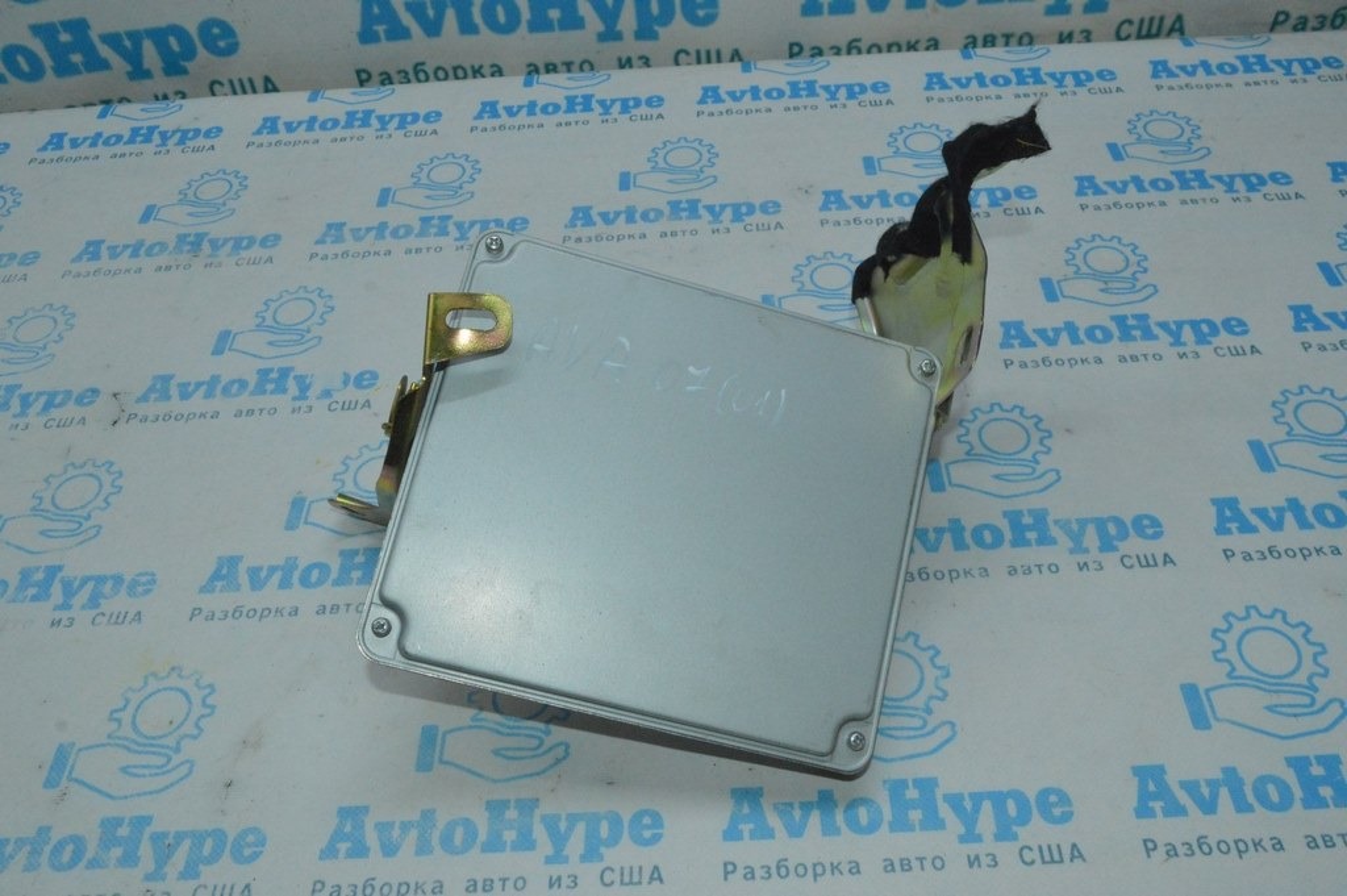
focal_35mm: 30
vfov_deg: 43.5
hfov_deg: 62.0
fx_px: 1122
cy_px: 448
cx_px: 674
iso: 4000
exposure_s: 1/200
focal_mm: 20
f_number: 16
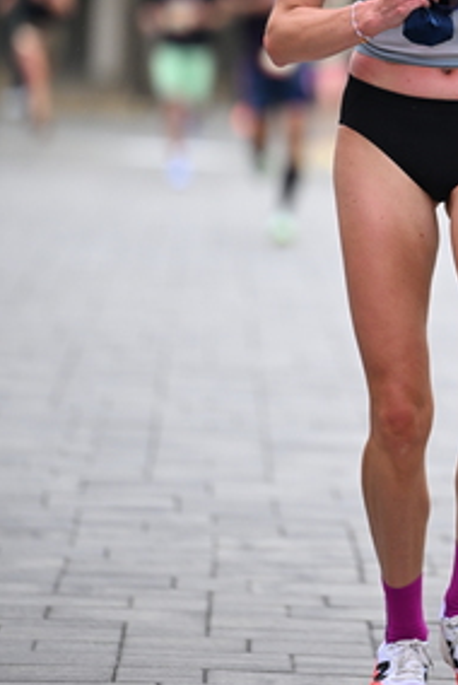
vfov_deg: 5.3
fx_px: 7367
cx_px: 430
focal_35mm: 387
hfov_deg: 3.6
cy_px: 113
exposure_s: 1/1600
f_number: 2.8
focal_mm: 200
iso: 1000
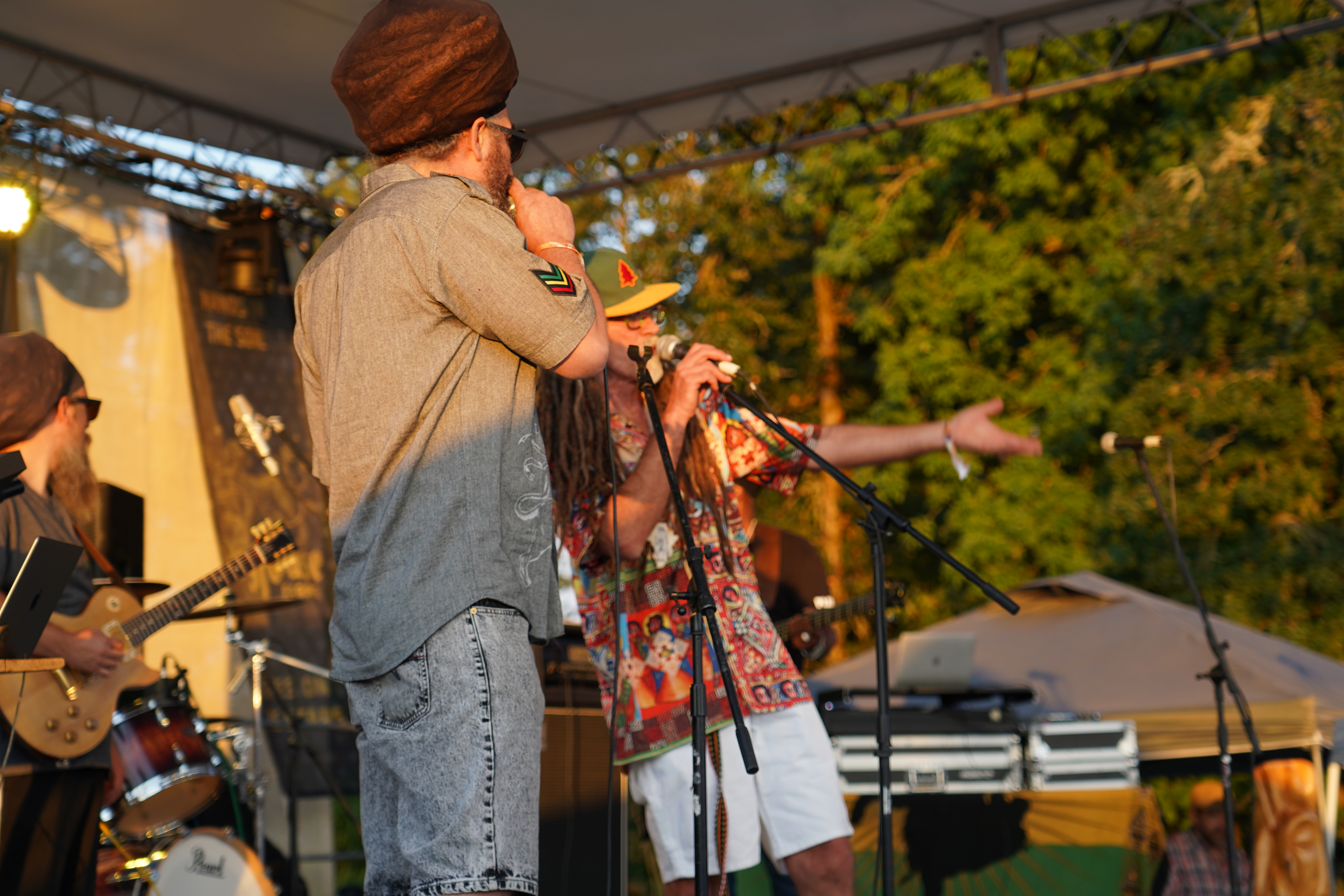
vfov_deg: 17.7
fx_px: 2874
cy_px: 403
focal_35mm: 77
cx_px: 704
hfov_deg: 26.3
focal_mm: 69
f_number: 4
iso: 200
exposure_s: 1/160
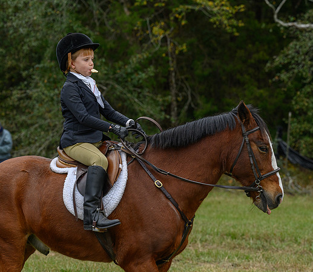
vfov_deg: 12.1
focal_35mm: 134
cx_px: 134
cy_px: 163
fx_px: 1282
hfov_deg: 13.9
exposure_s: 1/400
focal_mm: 94
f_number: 4.5
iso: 640
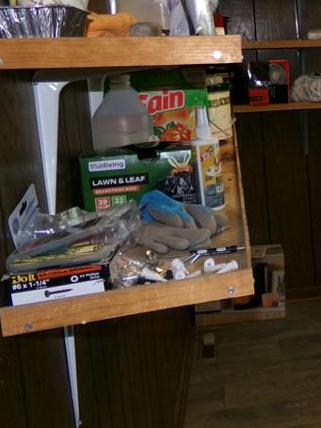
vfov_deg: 35.1
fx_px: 668
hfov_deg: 23.3
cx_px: 438
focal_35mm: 54
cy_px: 134
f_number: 3.7
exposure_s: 1/34
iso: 200
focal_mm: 4.3
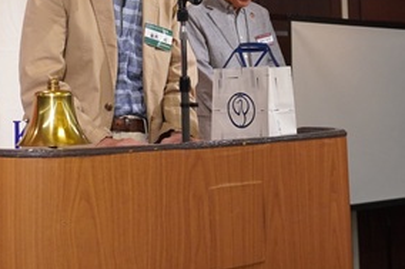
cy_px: -10
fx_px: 854
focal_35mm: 76
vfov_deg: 17.4
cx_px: 134
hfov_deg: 26.5
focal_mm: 24
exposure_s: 1/160
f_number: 4.5
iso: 2000
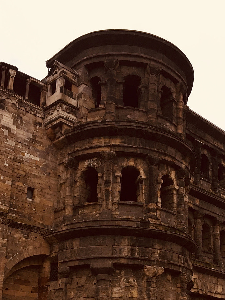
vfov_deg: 35.2
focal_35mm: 52
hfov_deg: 27.7
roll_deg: -0.8
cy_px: 255
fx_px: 451
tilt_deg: +14.9
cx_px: 166
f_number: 2.2
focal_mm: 4.15
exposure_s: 1/573
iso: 32
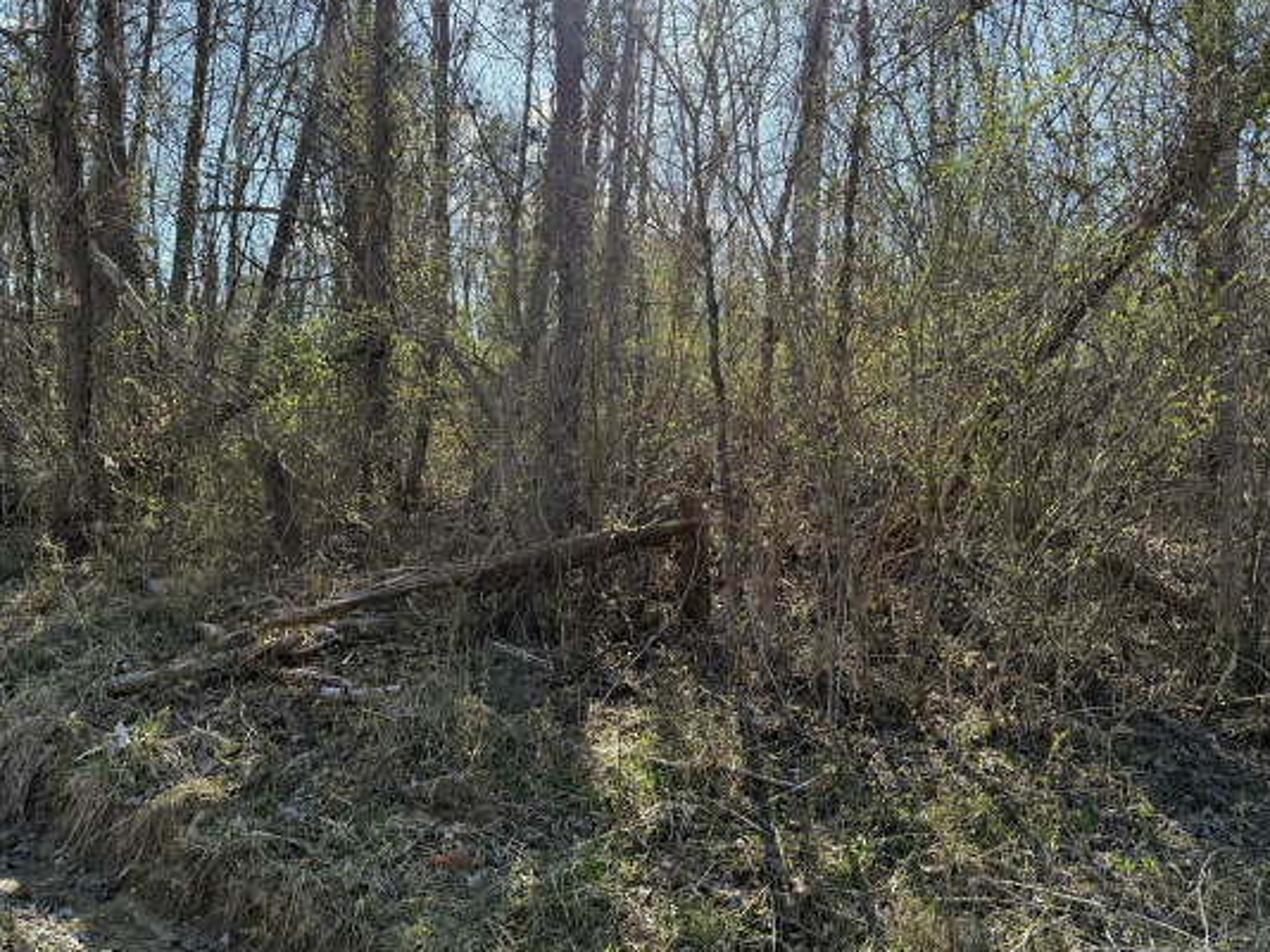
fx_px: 1100
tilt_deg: +6.5
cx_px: 598
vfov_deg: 46.5
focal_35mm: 30
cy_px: 388
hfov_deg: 59.9
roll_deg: -3.6
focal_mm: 6.76
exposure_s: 1/1812
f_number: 1.78
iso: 100
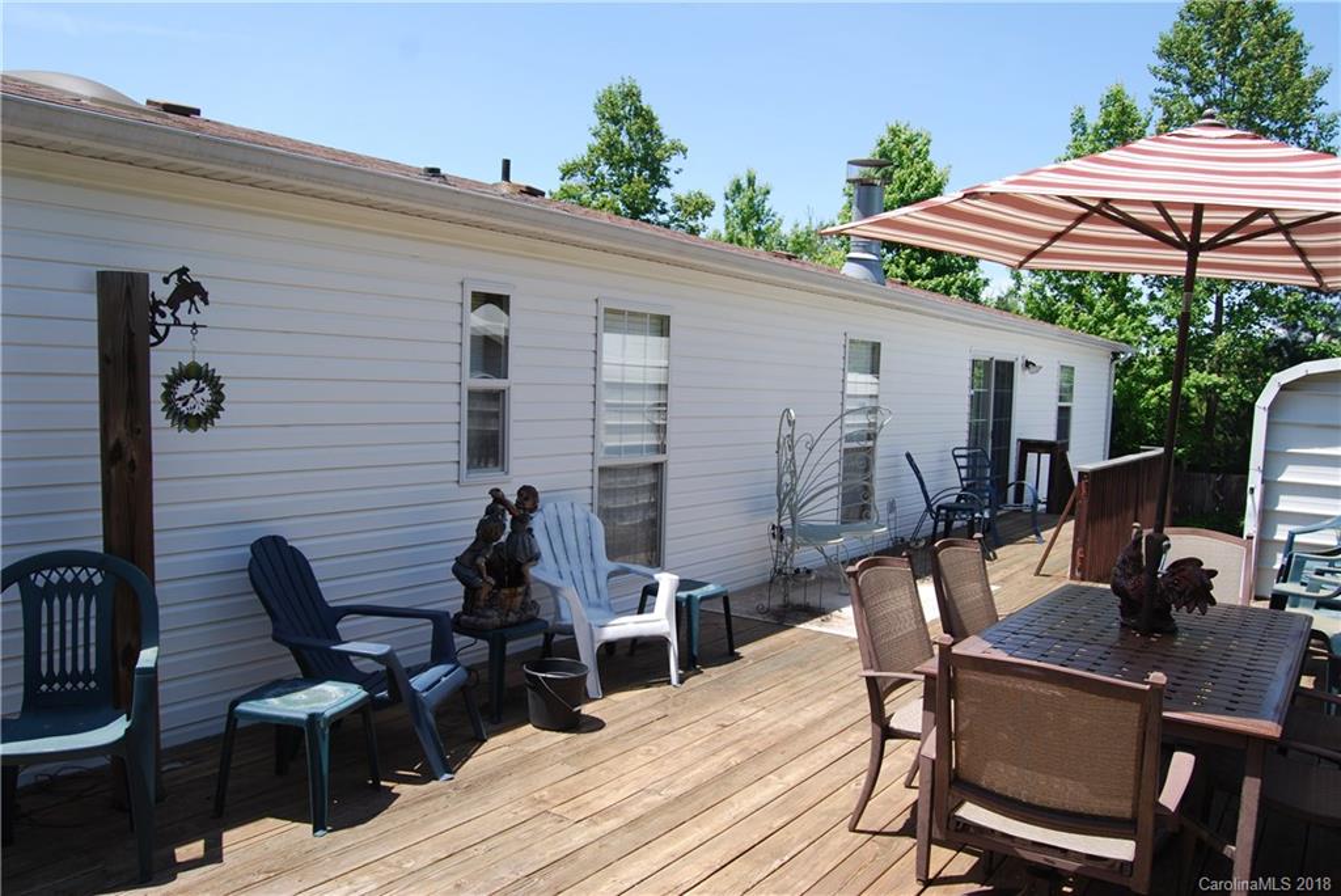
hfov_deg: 67.4
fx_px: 1006
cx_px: 670
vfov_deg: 48.0
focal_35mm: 27
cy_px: 448
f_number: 7.1
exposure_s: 1/200
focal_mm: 18
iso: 100
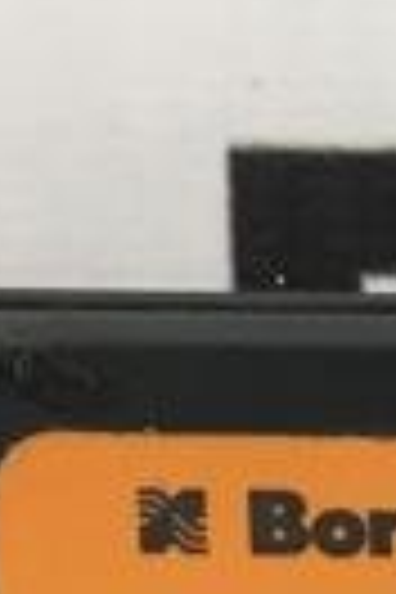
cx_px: 828
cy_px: 1044
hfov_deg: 8.8
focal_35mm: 146
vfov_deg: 12.9
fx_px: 2409
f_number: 2.2
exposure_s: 1/33
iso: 32
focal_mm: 4.15
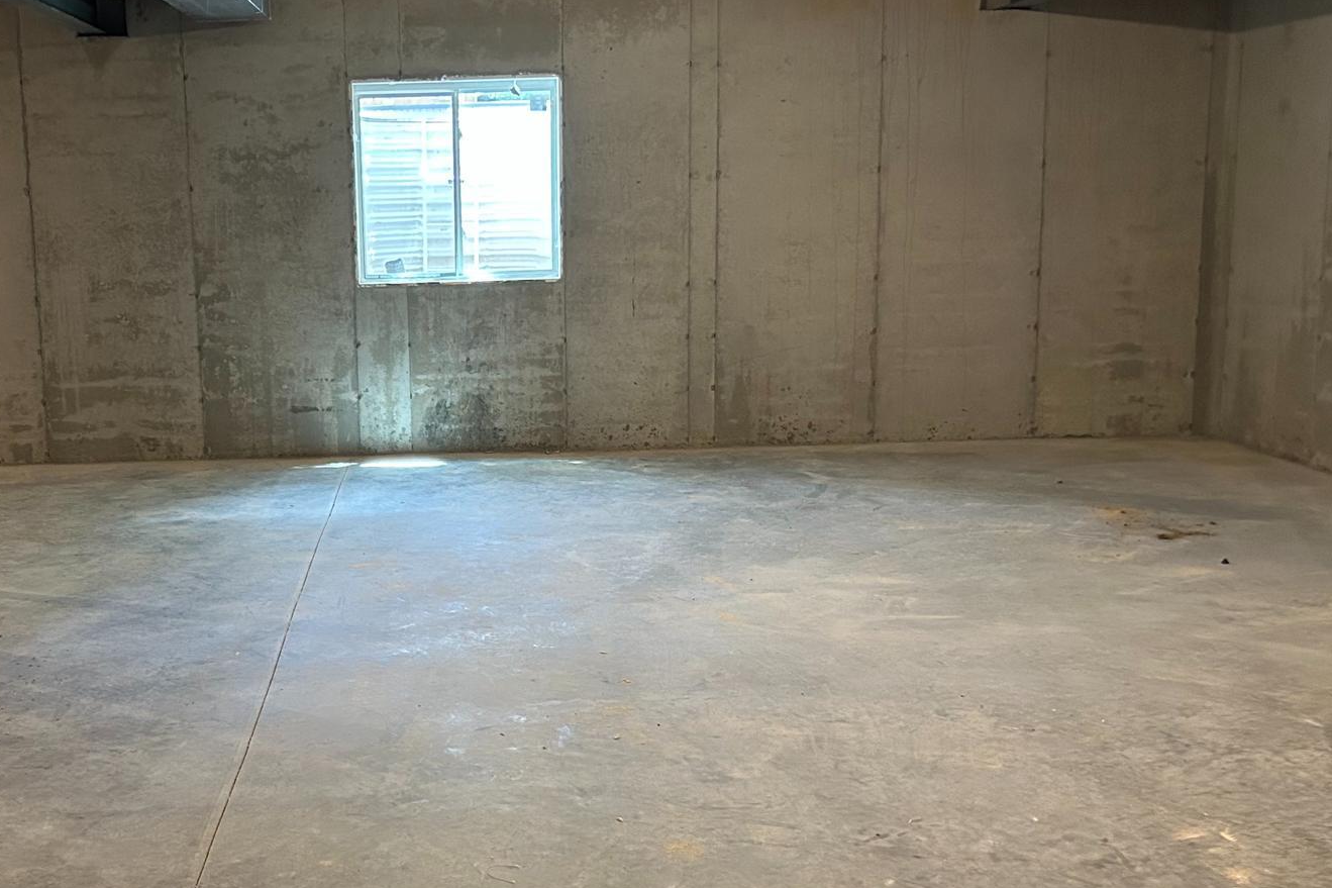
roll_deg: +1.5
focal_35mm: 42
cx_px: 445
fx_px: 1554
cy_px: 448
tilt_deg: -9.2
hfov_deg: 45.7
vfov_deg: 31.9
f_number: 1.5
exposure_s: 1/60
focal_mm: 5.7
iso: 500
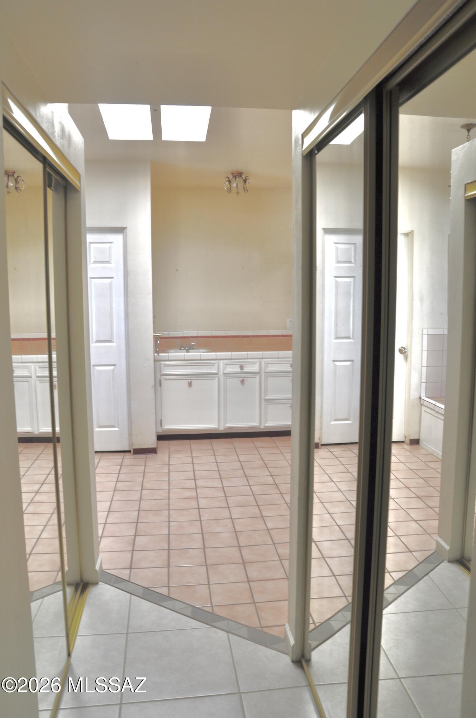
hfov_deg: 47.8
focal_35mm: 27
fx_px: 537
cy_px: 359
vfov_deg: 67.4
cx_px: 238
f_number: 6.3
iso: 200
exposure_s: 1/40
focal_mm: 18
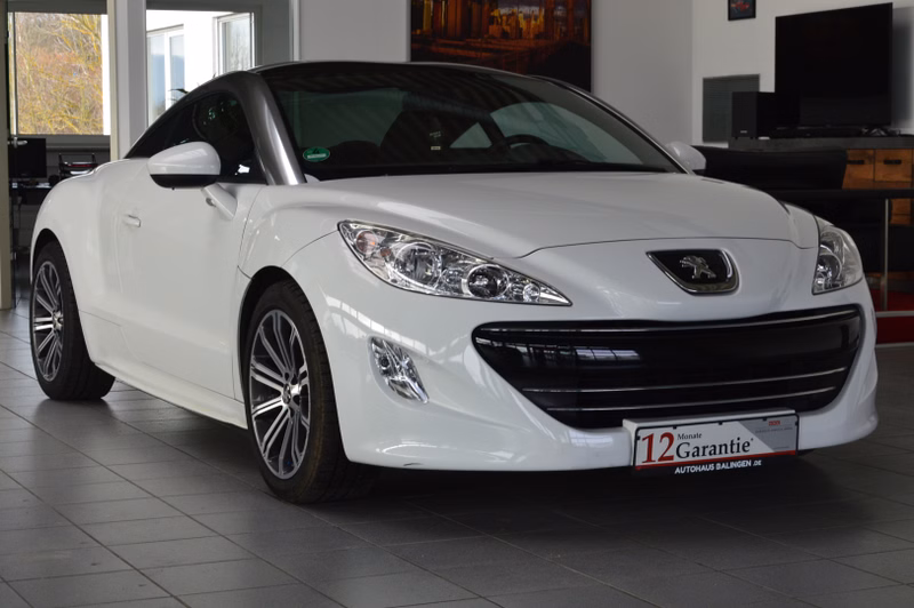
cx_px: 457
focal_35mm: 72
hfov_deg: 28.1
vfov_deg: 18.9
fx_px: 1826
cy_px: 304
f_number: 8
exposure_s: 1/80
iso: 400
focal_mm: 48
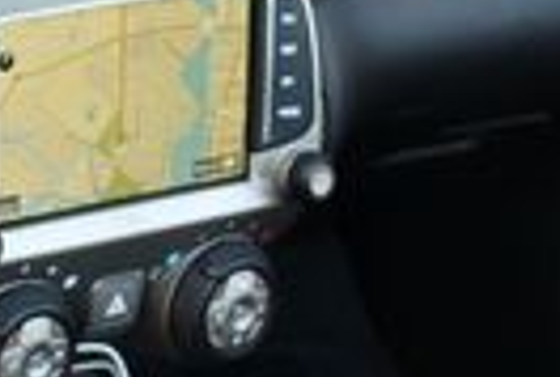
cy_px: 305
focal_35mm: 174
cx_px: -178
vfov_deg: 7.9
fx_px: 2716
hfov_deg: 11.5
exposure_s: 1/250
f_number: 3.5
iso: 450
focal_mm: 18
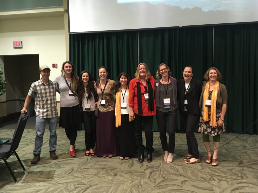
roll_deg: +1.3
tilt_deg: -4.4
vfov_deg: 48.2
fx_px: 216
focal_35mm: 29
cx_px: 129
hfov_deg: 61.7
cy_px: 96
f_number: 2.2
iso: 200
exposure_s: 1/15
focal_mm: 4.15
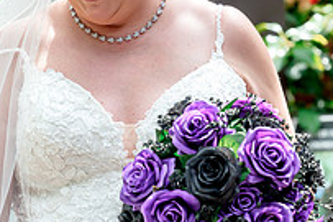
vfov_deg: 4.6
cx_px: 103
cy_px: 127
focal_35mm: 299
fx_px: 2763
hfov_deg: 6.9
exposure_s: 1/640
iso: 640
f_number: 3.5
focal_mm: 135
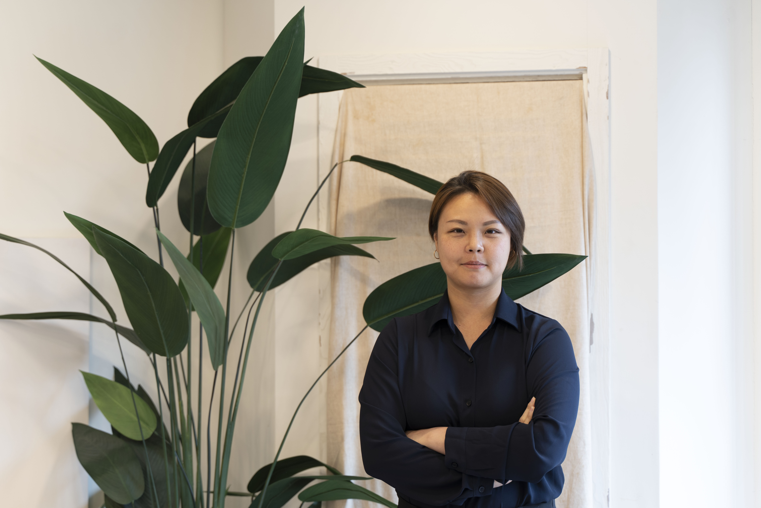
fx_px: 1120
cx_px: 380
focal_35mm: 53
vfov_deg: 25.5
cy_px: 254
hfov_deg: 37.5
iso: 160
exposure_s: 1/60
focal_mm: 53
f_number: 2.8
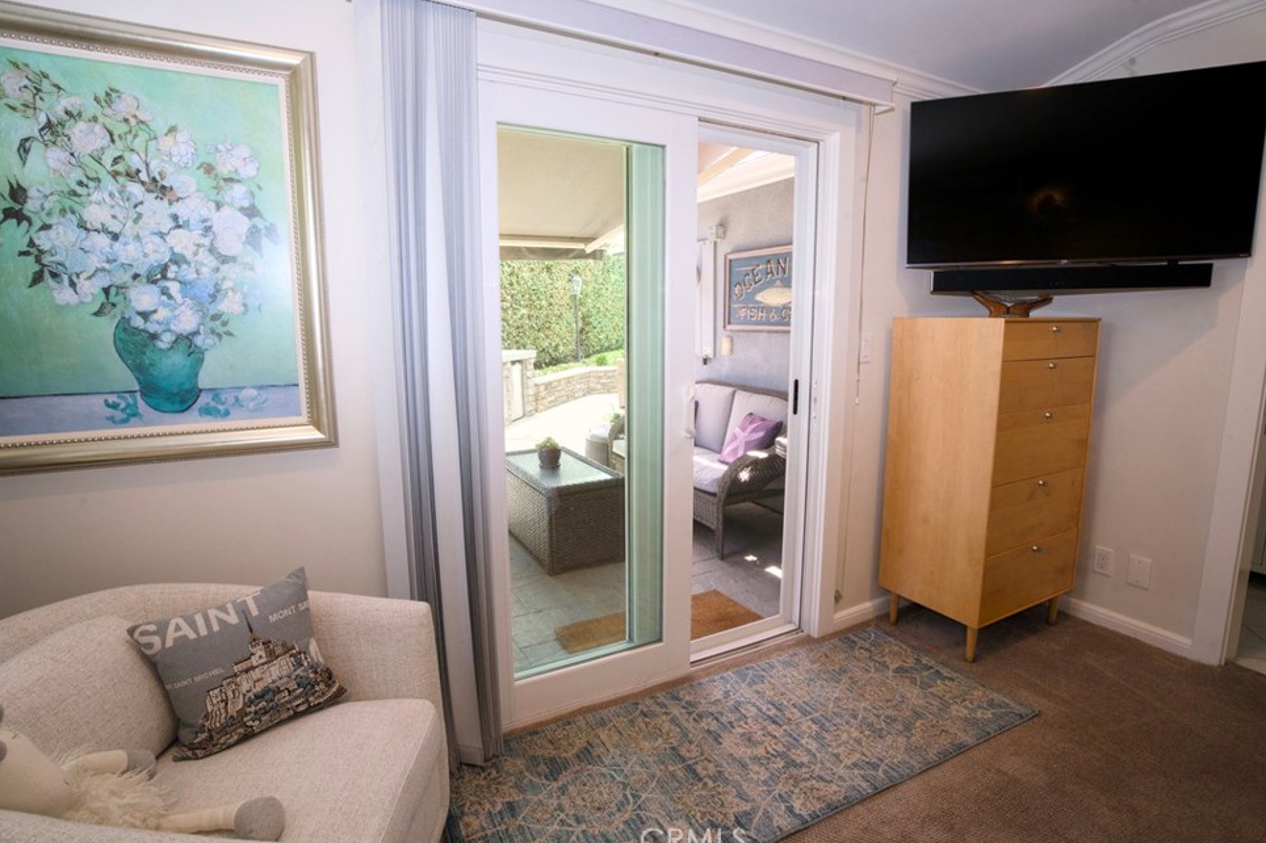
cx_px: 640
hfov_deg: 93.3
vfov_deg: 70.4
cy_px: 411
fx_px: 598
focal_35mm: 17
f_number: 13
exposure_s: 1/30
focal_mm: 16
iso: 800
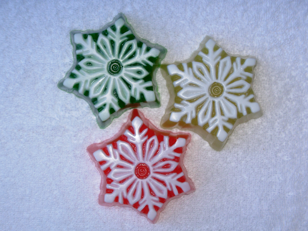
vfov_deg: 18.0
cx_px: 154
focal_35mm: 82
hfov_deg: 23.8
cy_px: 116
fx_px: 730
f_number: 3.7
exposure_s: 1/53.8
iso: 50
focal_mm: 13.5
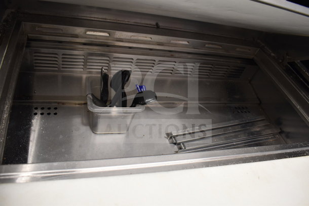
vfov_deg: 48.0
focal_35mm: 27
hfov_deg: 67.4
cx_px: 154
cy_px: 103
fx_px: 232
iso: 560
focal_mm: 18
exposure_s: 1/30
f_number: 3.5
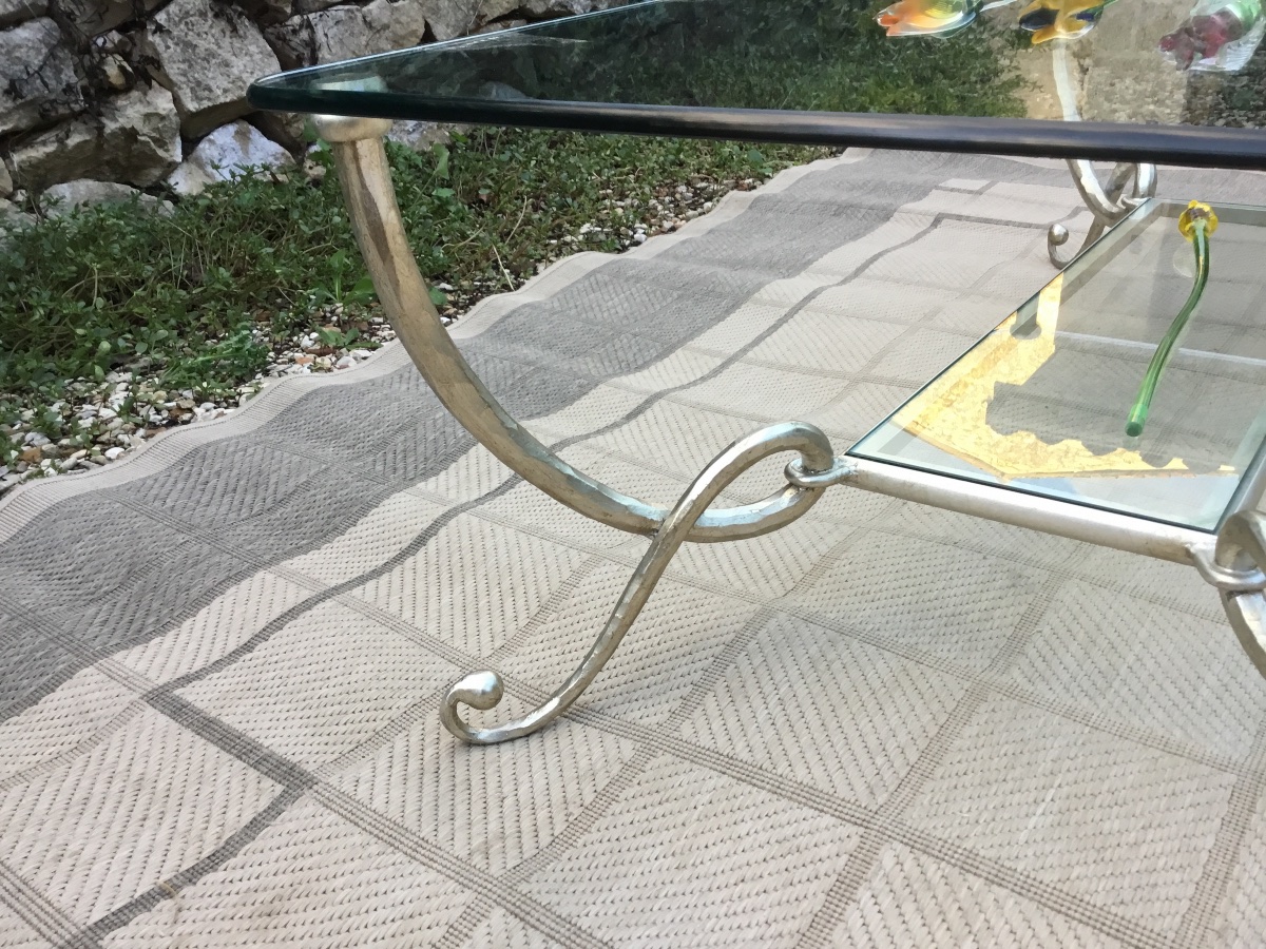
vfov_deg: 45.4
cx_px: 633
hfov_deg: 58.4
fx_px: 1134
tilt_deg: -22.8
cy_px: 474
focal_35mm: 31
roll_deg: +6.4
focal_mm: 3.3
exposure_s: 1/33
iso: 25
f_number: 2.4
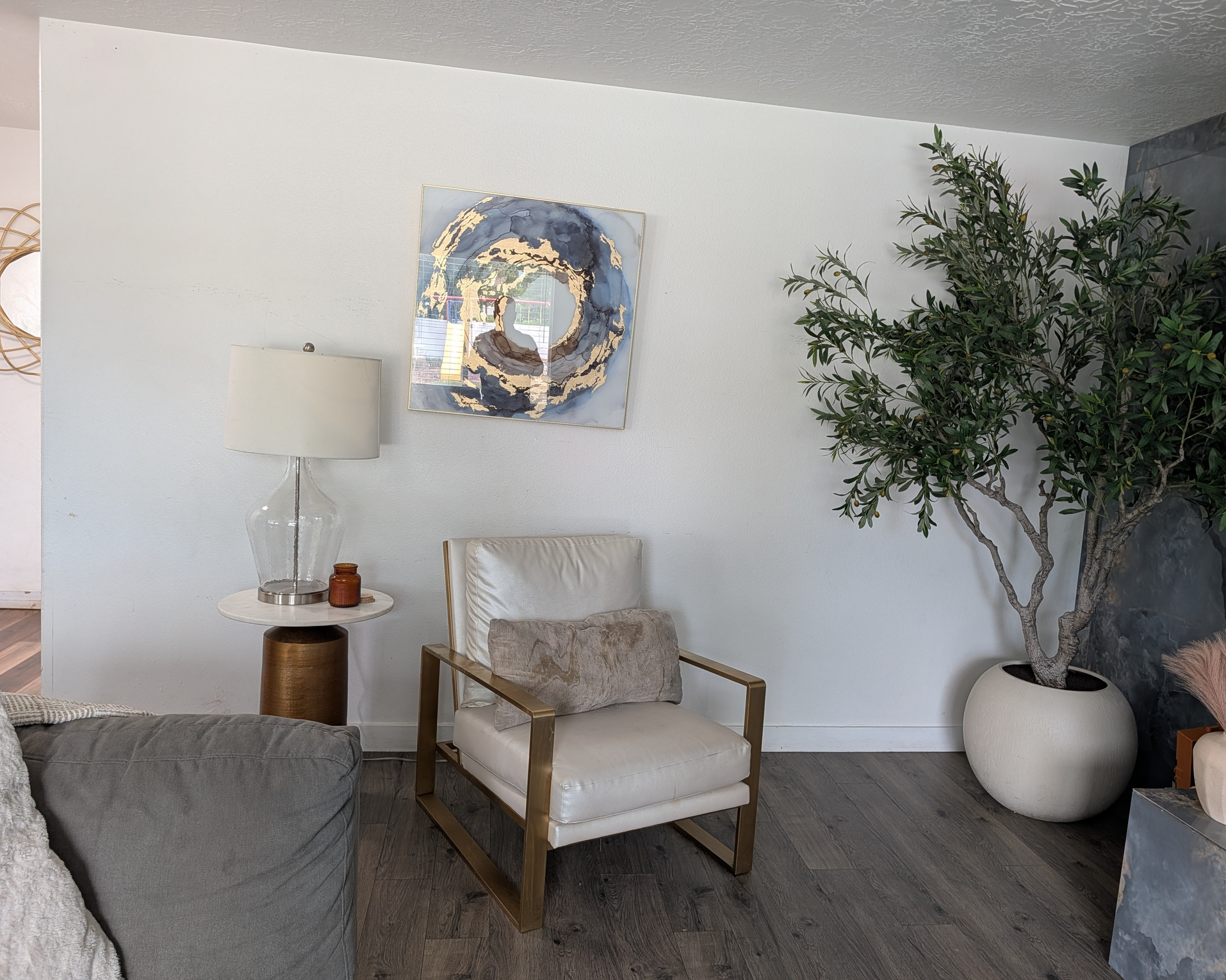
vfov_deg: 56.8
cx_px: 635
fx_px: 907
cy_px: 490
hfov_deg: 68.1
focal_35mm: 25
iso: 36
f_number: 1.68
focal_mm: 6.9
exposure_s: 1/120
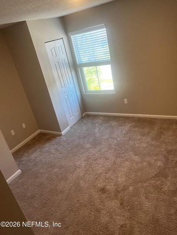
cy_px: 118
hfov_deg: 53.1
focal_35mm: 26
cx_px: 88
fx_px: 177
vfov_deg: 67.3
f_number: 1.5
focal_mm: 5.7
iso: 125
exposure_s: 1/120
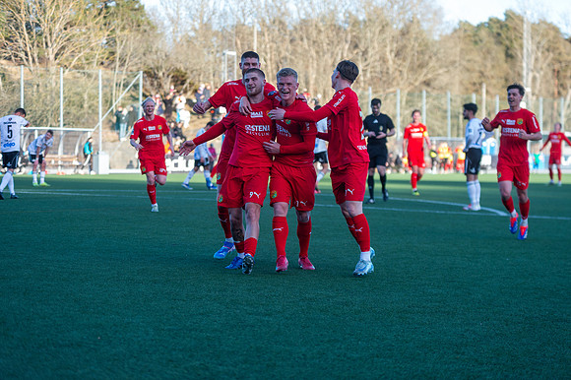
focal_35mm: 100
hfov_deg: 20.4
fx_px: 1585
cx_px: 286
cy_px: 190
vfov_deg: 13.7
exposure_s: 1/1000
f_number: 3.2
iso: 640
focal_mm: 100
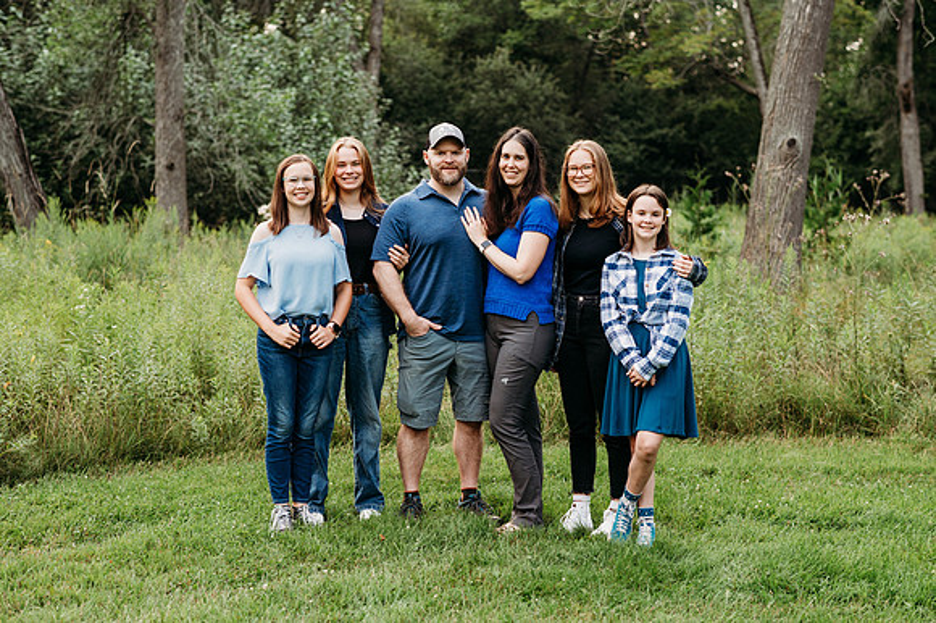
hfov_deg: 34.5
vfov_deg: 23.4
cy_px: 312
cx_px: 468
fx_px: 1507
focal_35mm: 58
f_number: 2.8
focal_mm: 58
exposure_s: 1/320
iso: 400
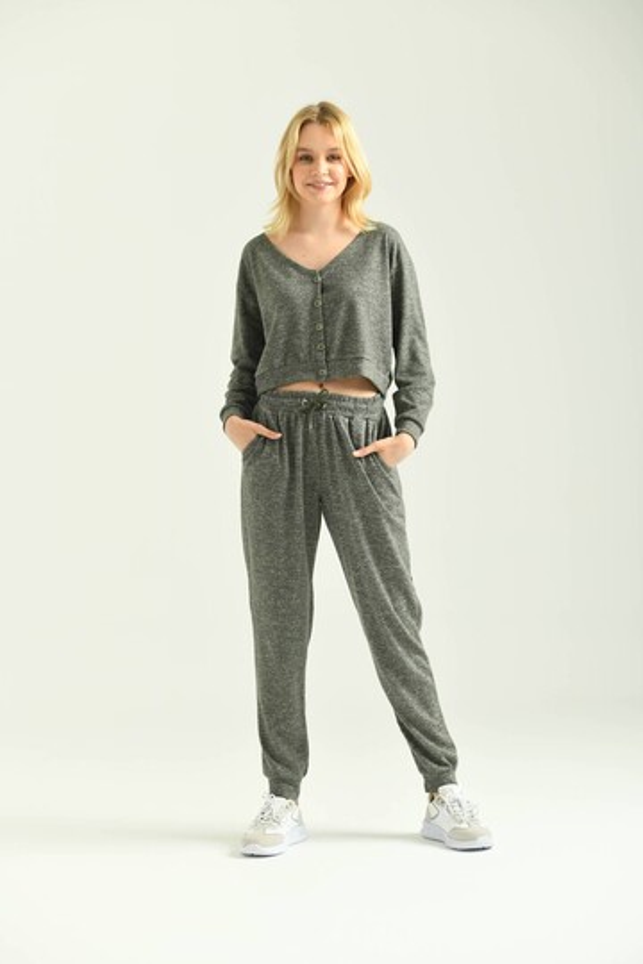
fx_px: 2009
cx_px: 322
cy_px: 482
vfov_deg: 27.0
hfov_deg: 18.2
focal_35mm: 75
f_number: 5.6
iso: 125
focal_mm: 75
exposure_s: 1/160
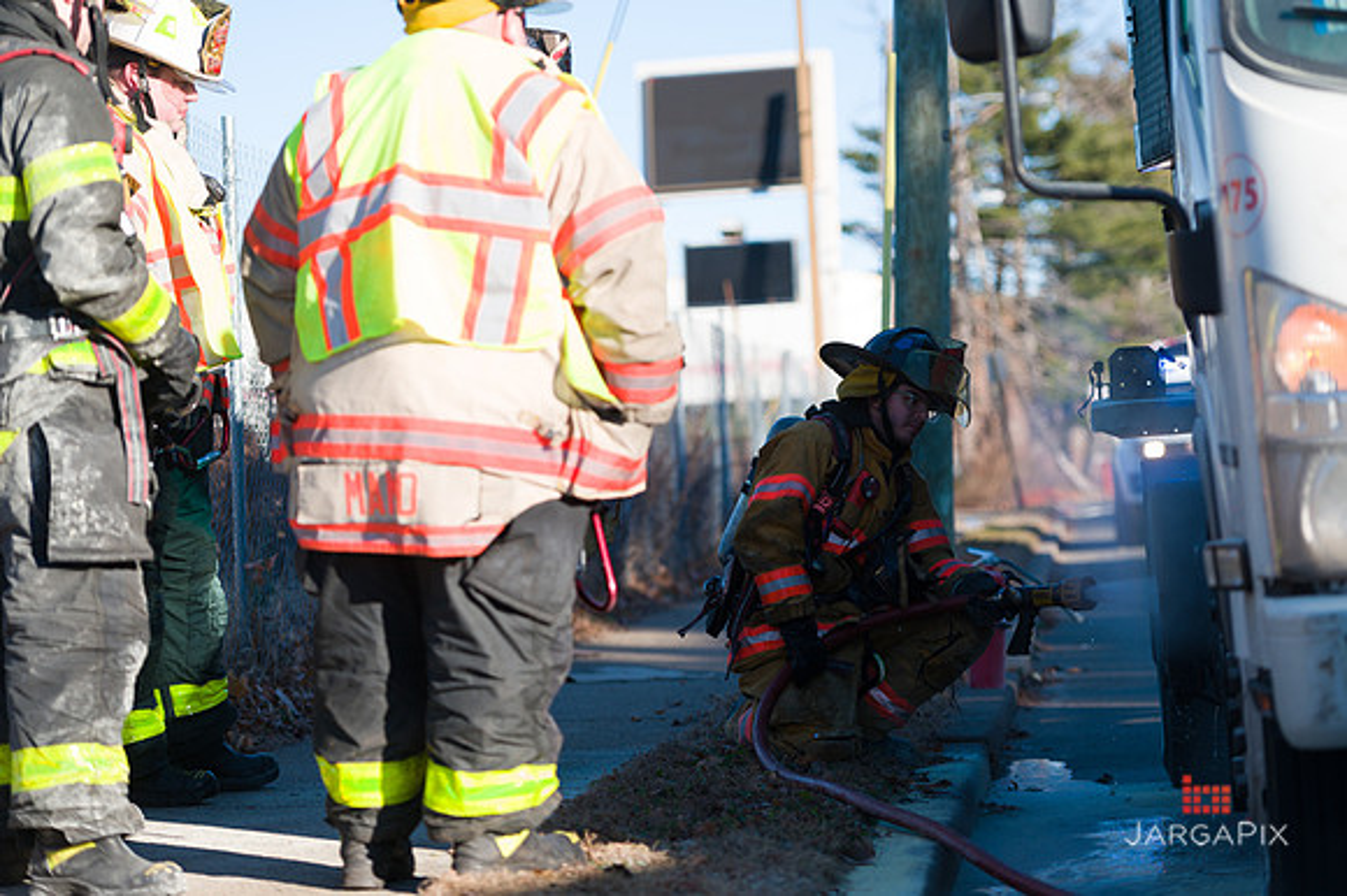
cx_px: 674
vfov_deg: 13.4
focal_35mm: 102
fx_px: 3814
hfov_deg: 20.0
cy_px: 448
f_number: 3.2
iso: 200
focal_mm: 102
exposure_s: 1/1250
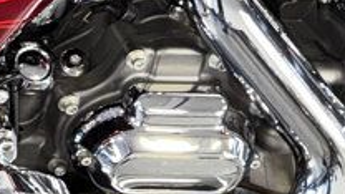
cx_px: -393
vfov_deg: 9.1
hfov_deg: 13.6
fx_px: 1180
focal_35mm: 129
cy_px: -136
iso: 64
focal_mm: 6.76
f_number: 1.78
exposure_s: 1/18
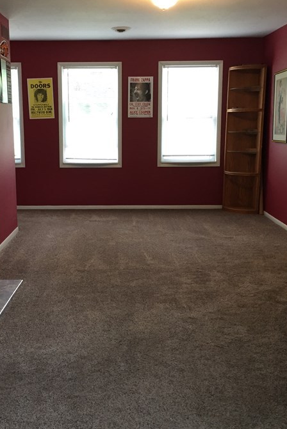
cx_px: 108
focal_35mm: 46
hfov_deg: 29.2
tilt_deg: -10.4
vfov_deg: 42.7
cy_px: 220
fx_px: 549
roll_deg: +1.0
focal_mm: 4.15
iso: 100
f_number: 2.2
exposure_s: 1/30
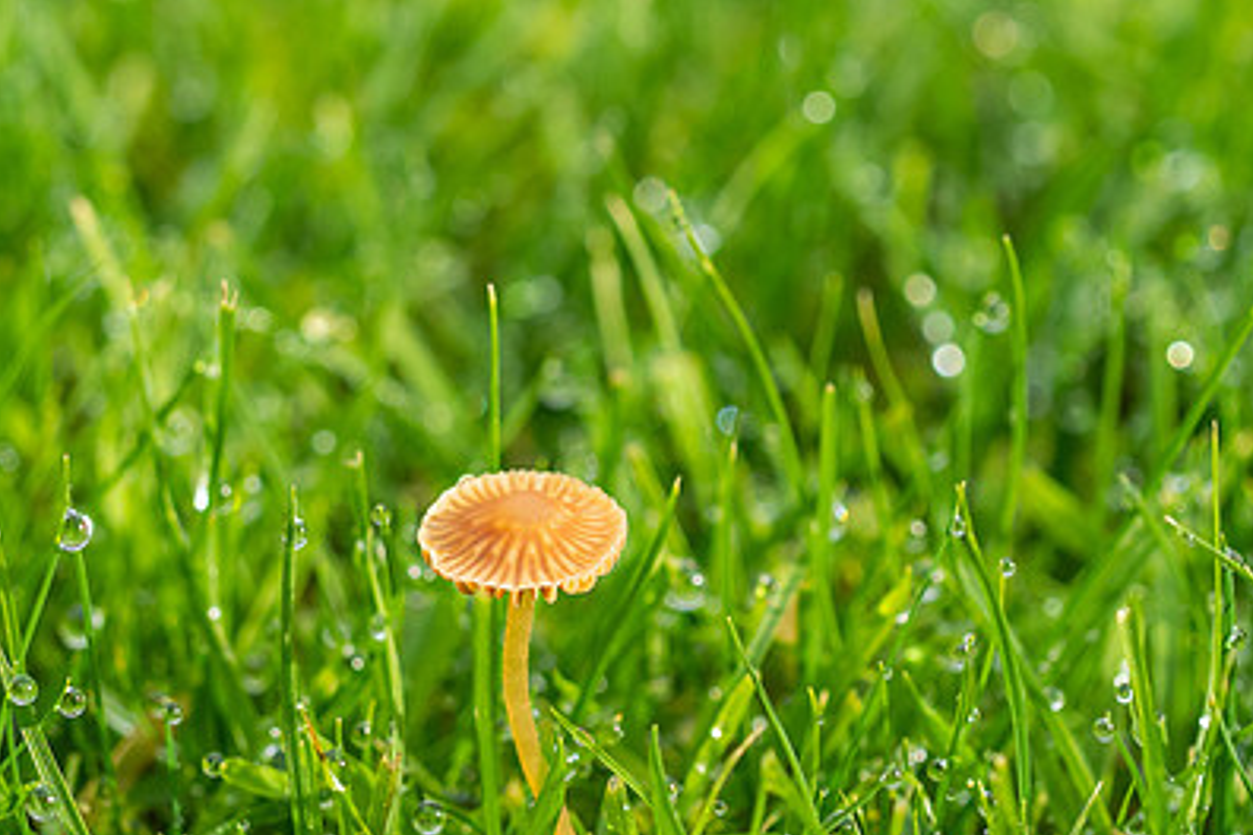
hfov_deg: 8.6
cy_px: 562
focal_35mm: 240
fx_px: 8353
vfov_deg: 5.7
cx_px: 530
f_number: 4
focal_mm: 60
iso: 200
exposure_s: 1/200
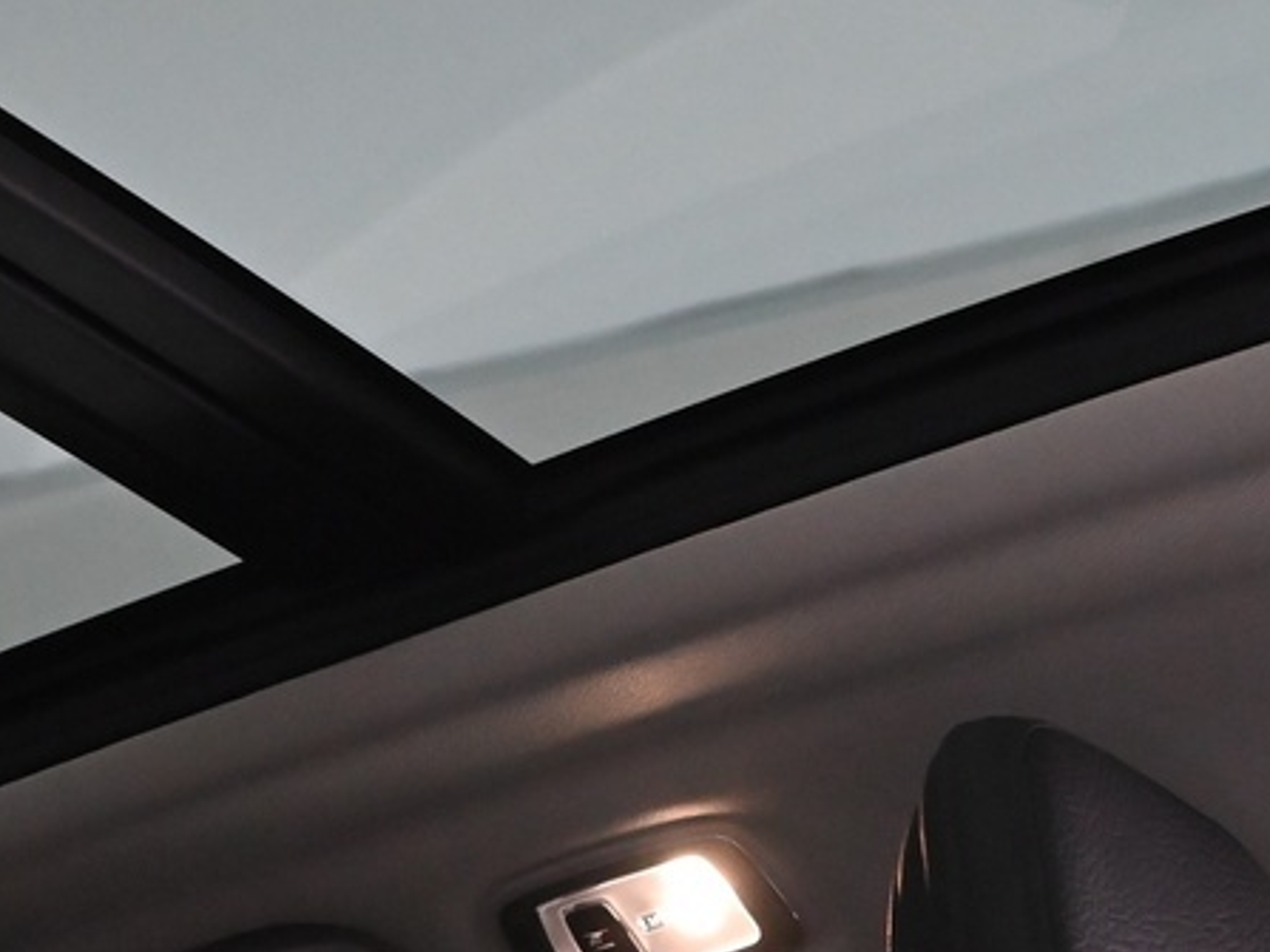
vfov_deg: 10.4
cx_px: 361
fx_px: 5245
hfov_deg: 13.8
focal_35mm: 143
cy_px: 486
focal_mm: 41
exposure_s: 1/60
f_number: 5.6
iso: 5600
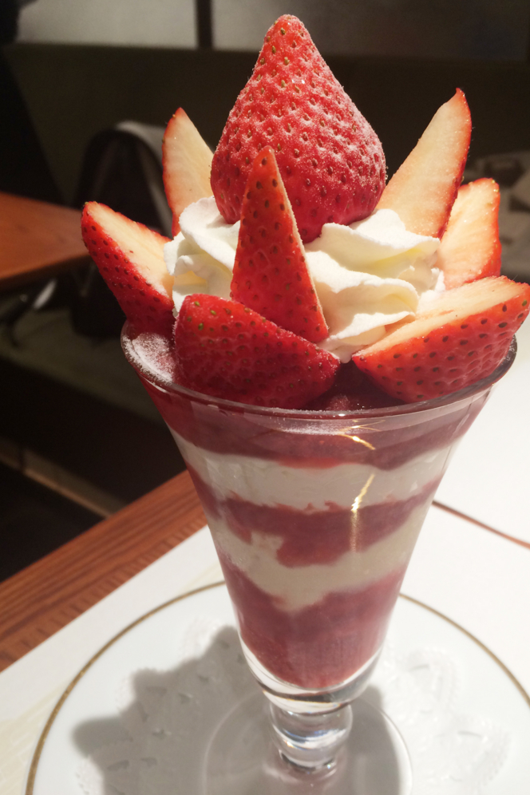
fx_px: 685
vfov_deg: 60.3
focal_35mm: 31
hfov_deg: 42.3
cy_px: 388
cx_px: 294
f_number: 2.2
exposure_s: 1/40
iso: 32
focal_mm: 4.15
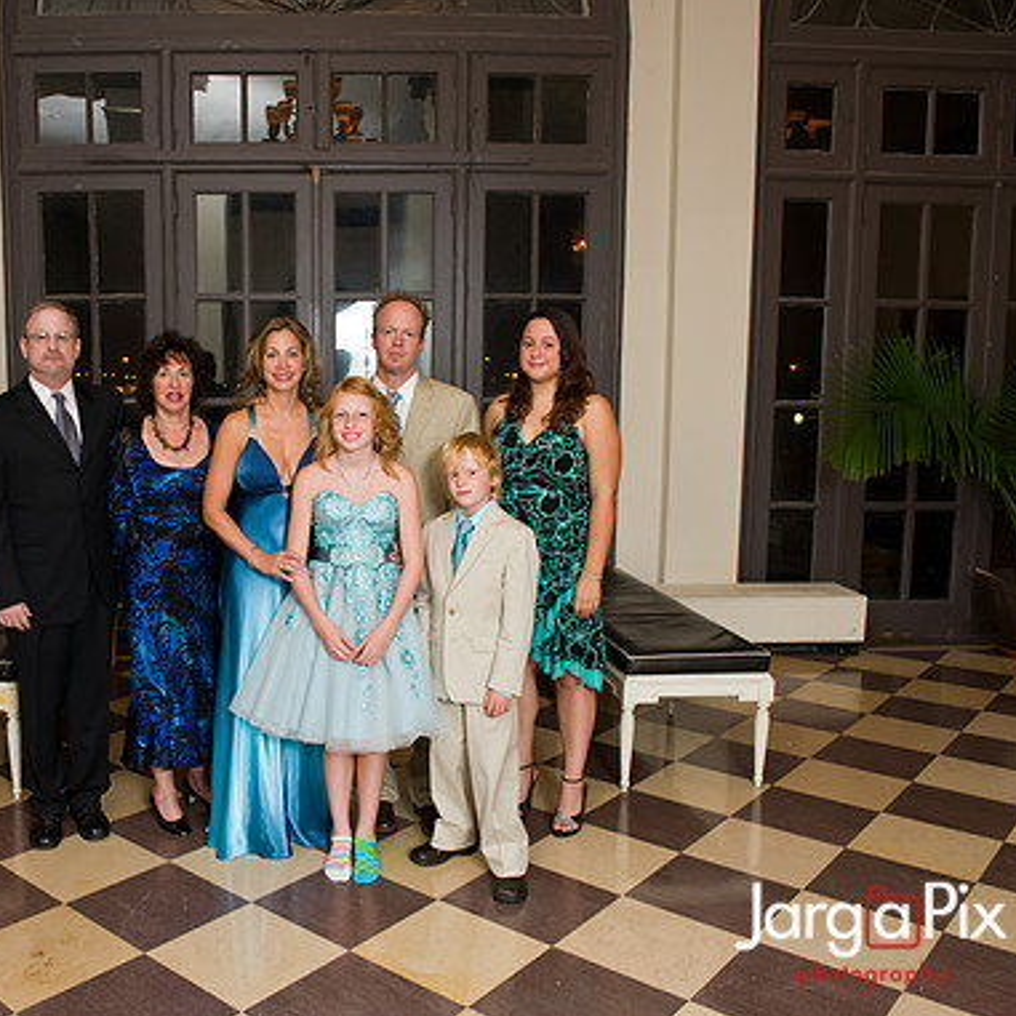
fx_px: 1029
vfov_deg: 52.5
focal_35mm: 31
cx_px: 325
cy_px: 509
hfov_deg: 51.4
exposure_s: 1/125
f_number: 5.6
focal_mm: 24
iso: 1600
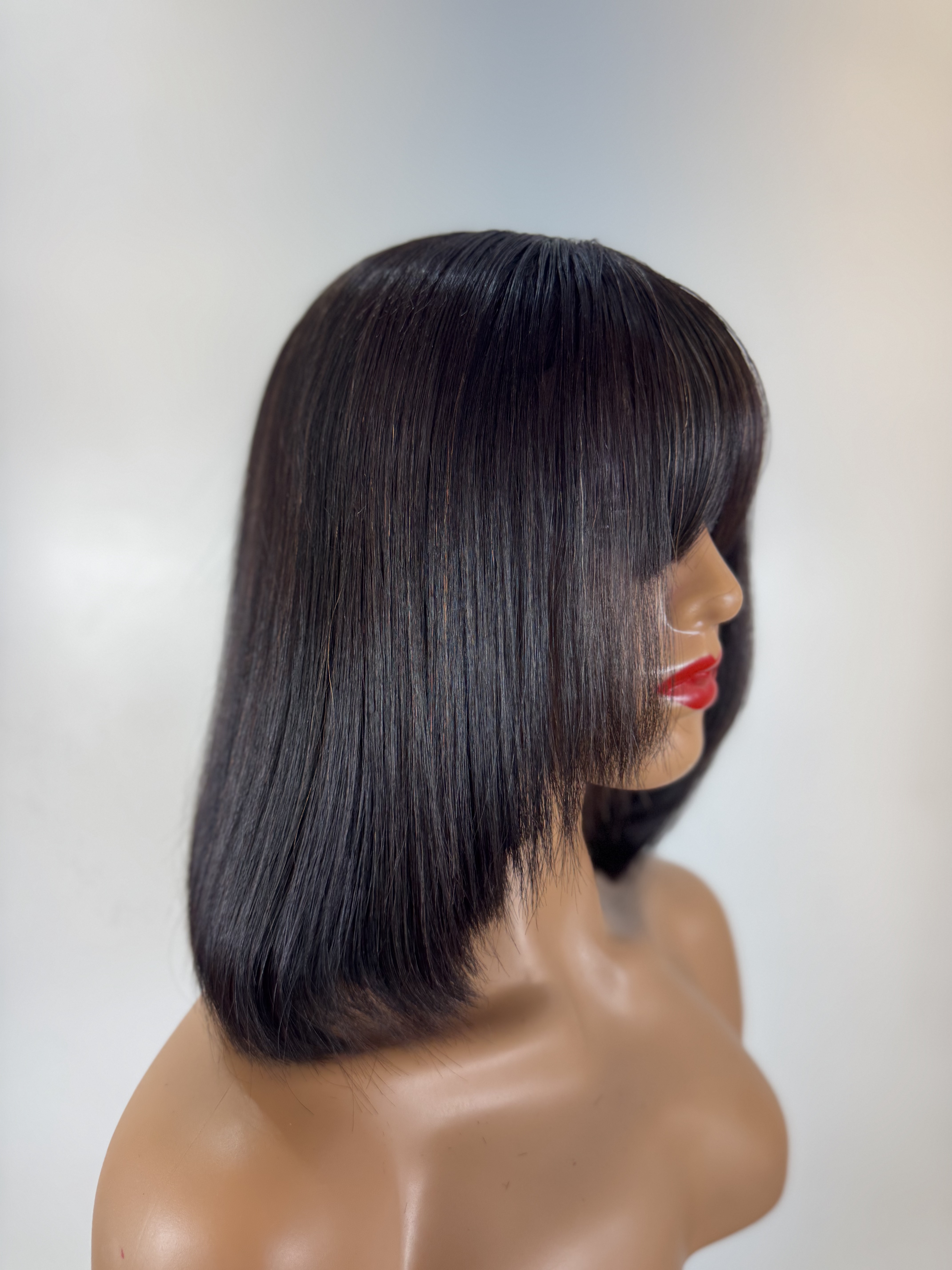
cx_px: 476
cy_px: 635
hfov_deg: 56.8
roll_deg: +0.5
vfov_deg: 71.6
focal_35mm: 24
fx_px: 880
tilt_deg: -3.2
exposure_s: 1/100
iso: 100
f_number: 1.78
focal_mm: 6.76
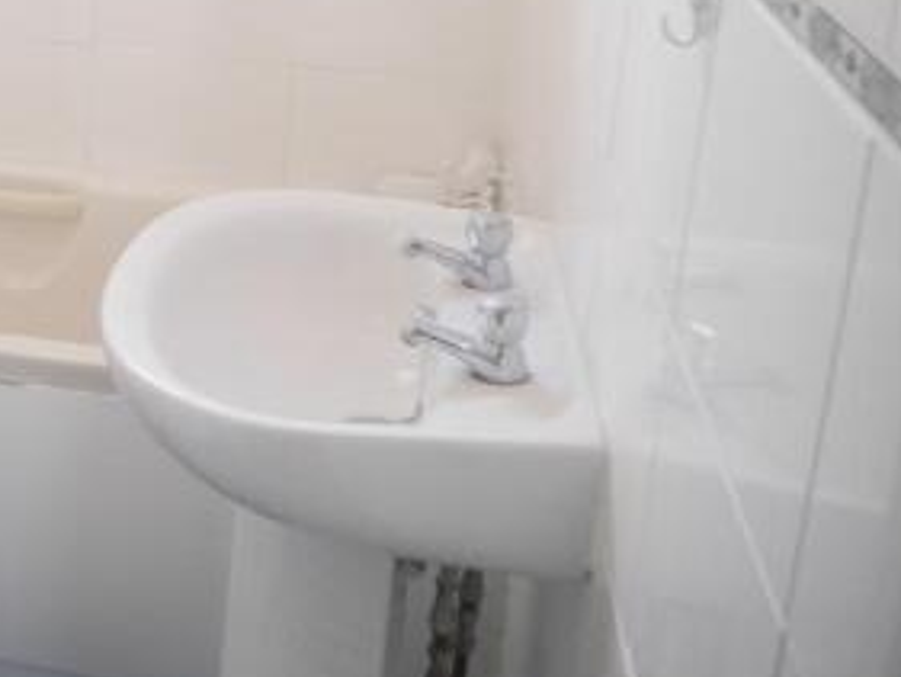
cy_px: -11
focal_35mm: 58
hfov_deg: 30.7
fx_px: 1510
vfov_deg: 24.1
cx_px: -16
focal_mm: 14
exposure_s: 1/60
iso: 640
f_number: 3.5
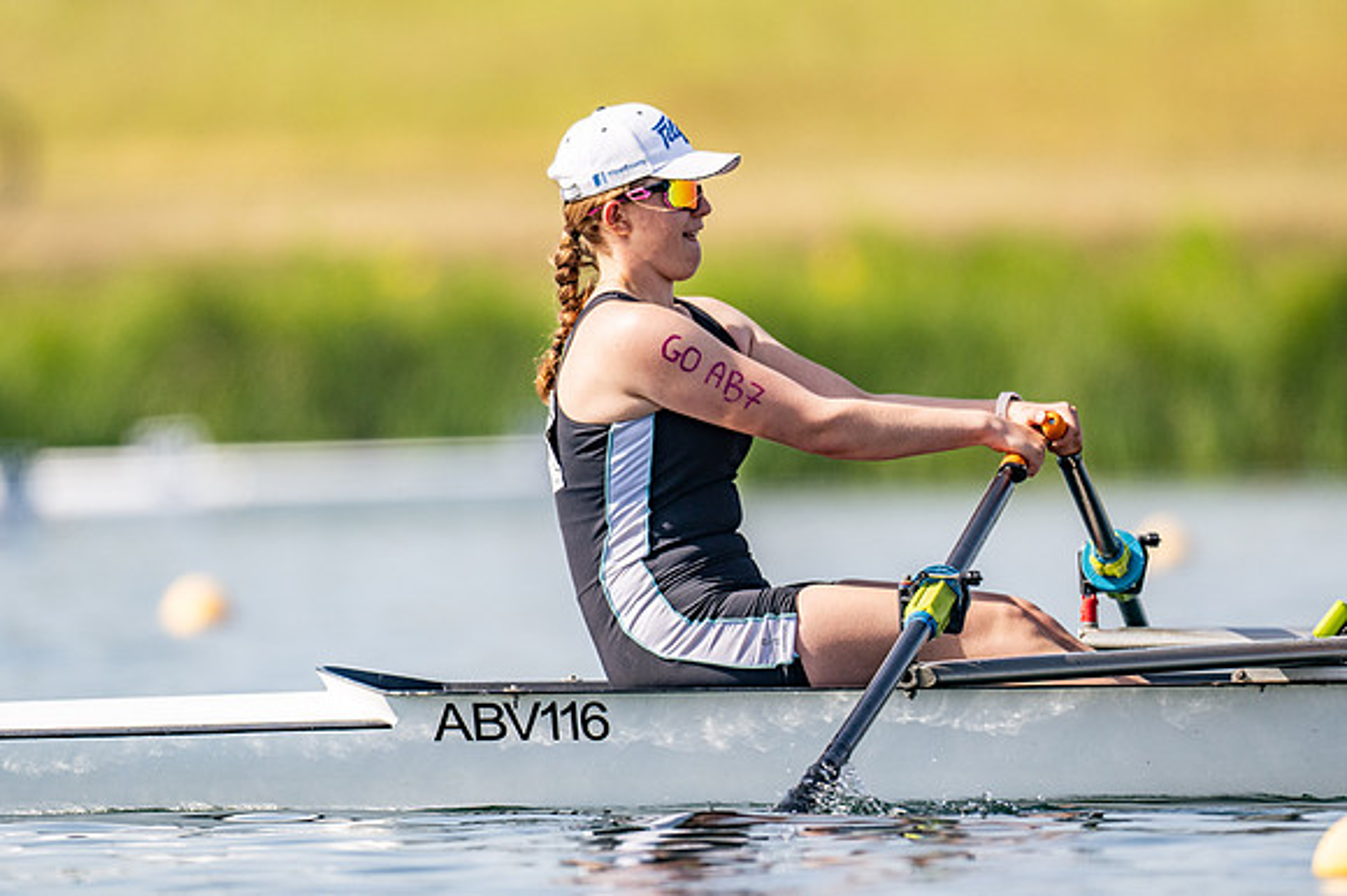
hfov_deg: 2.3
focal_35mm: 900
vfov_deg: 1.5
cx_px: 674
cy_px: 448
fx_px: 33655
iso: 180
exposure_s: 1/2500
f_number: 4
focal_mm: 600
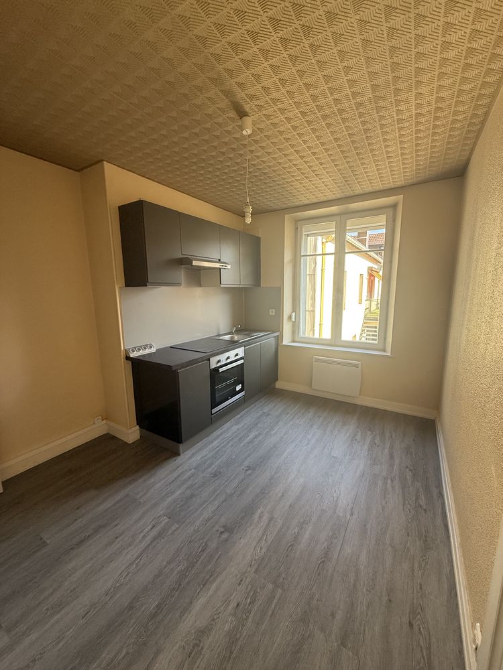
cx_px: 252
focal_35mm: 14
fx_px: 271
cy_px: 335
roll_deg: +0.0
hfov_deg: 85.7
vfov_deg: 102.1
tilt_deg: -9.5
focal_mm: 2.22
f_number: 2.2
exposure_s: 1/99
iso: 160
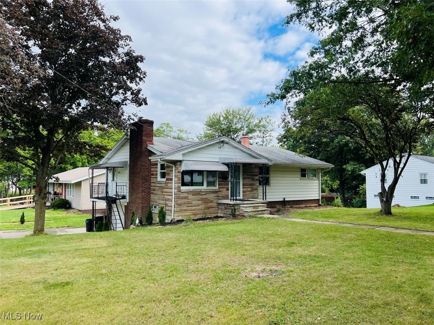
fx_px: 326
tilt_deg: +2.2
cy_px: 162
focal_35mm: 26
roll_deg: -0.3
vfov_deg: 53.1
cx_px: 217
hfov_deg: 67.3
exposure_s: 1/1808
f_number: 1.5
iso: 50
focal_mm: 5.7
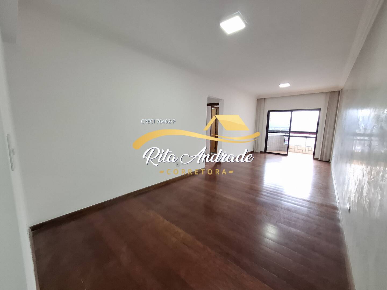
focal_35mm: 13
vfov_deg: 89.9
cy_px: 145
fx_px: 145
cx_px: 194
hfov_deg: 106.2
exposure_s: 1/40
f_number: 2.2
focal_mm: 1.74
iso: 200
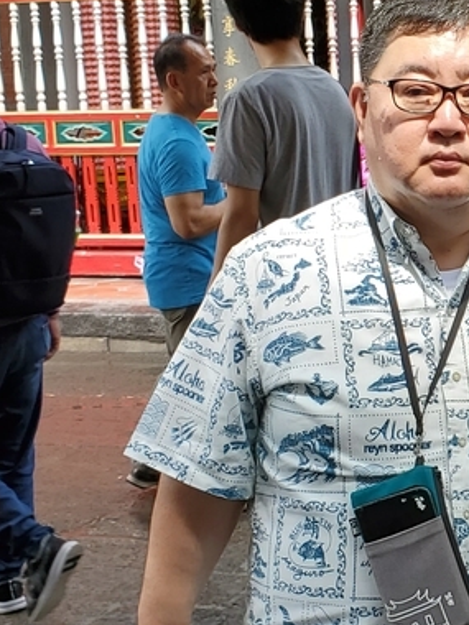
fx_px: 1481
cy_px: 308
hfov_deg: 17.0
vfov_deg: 23.8
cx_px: 596
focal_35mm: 82
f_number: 2.4
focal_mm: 4.3
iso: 50
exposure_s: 1/144
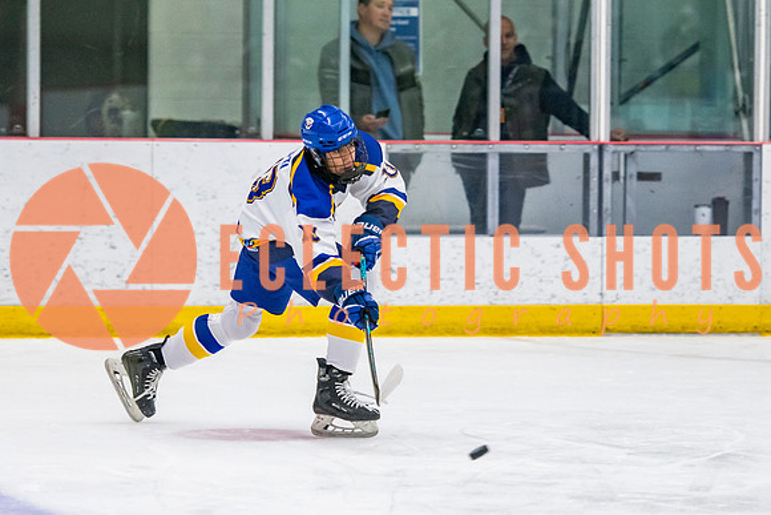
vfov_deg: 5.6
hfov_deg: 8.4
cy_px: 206
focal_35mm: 246
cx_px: 345
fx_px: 5264
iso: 2000
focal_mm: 135
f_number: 3.2
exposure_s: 1/640
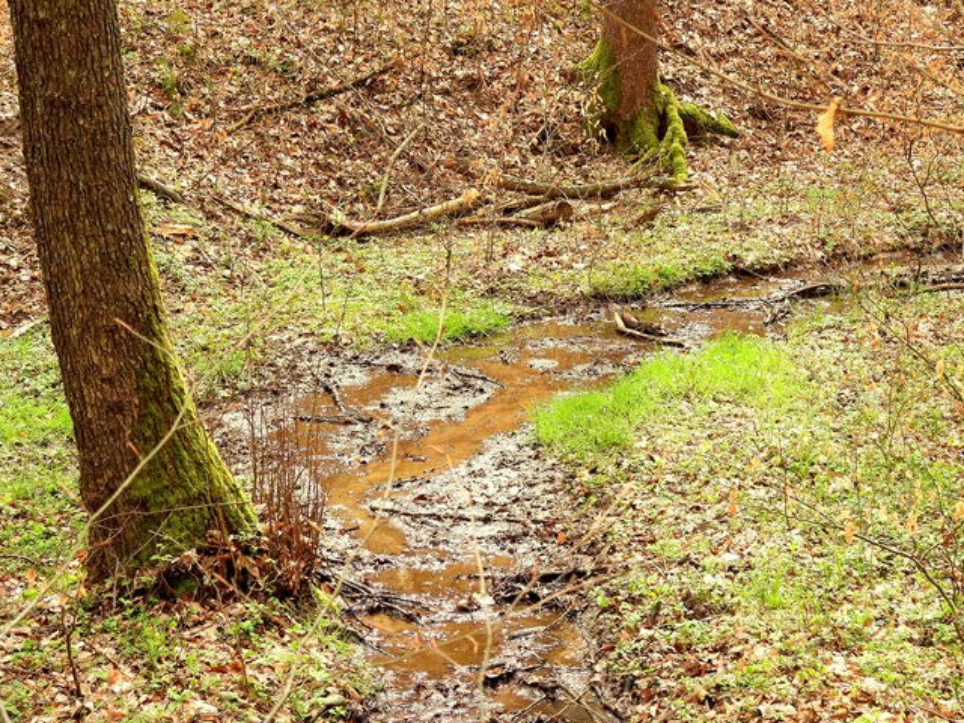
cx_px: 572
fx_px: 2089
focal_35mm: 75
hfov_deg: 25.9
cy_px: 432
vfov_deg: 19.6
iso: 100
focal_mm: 10.7
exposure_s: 1/160
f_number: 3.5
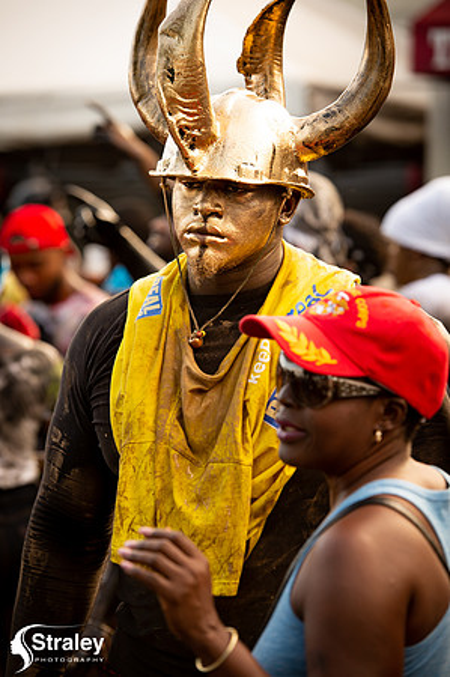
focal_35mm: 140
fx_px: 2631
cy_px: 338
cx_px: 225
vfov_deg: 14.7
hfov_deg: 9.8
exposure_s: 1/200
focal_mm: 140
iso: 250
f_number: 5
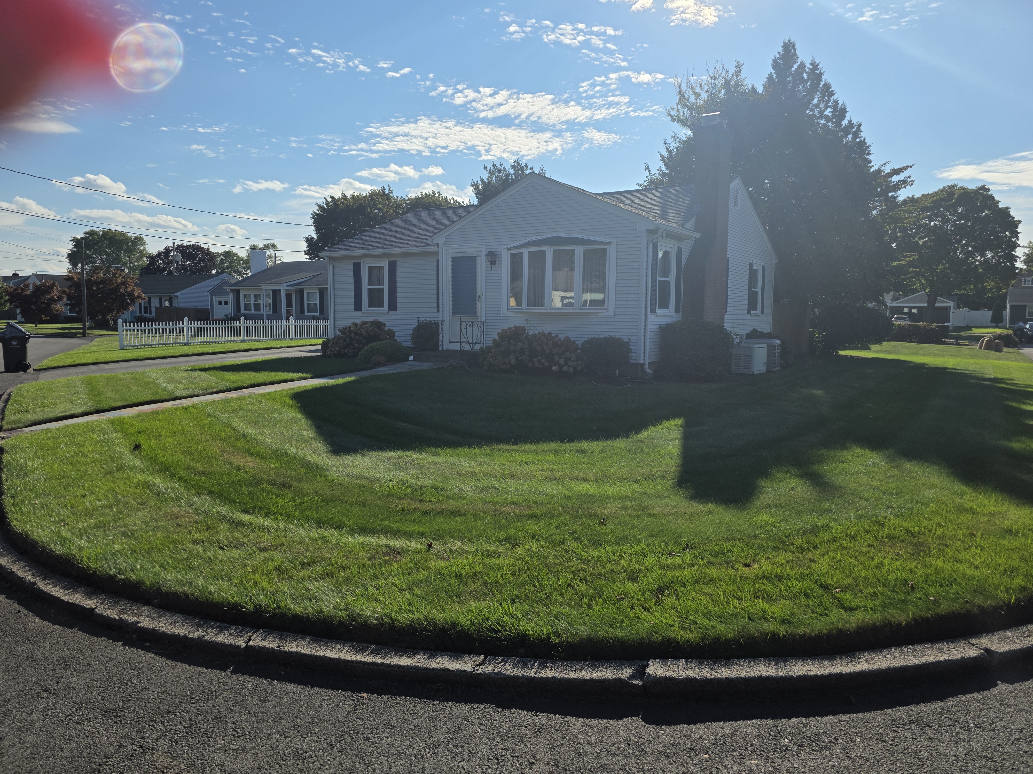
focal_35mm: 23
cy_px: 387
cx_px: 516
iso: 64
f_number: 1.7
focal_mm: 6.3
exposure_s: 1/7944
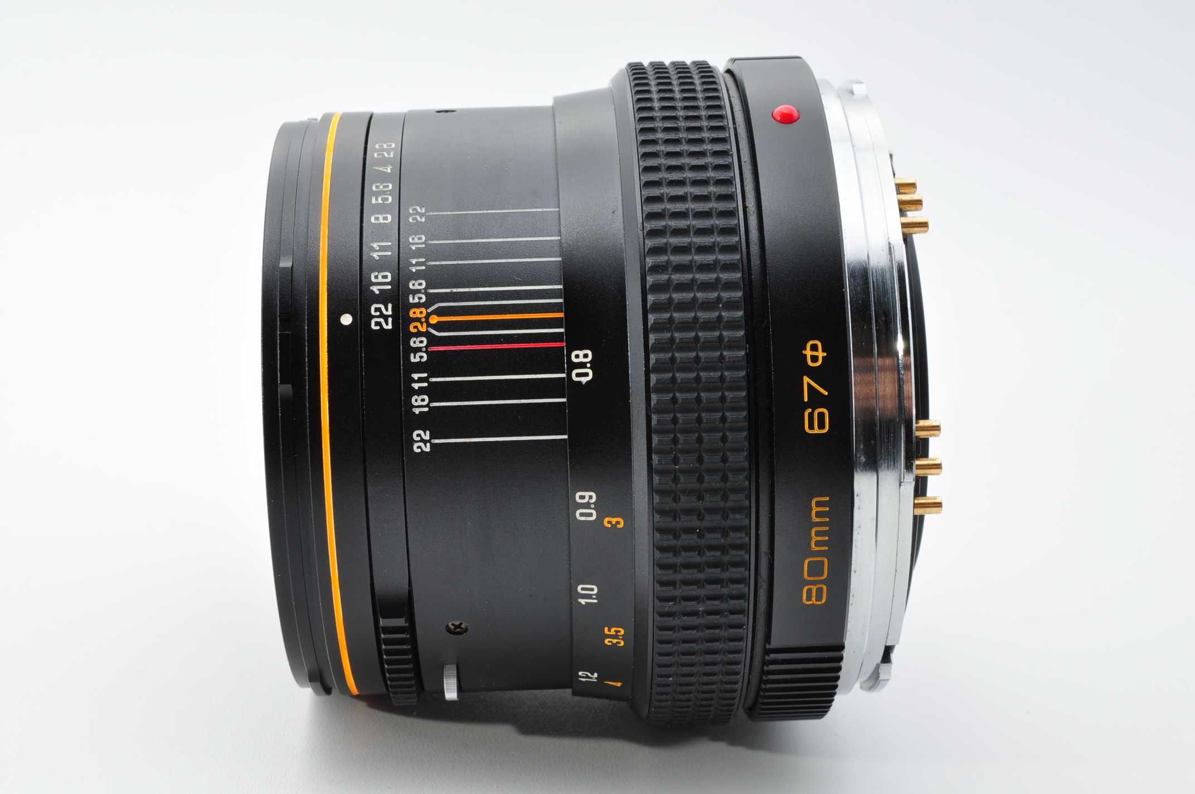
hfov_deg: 33.4
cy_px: 397
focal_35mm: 60
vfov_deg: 22.6
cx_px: 598
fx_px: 1989
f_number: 16
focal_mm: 40
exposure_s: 1/200
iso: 200
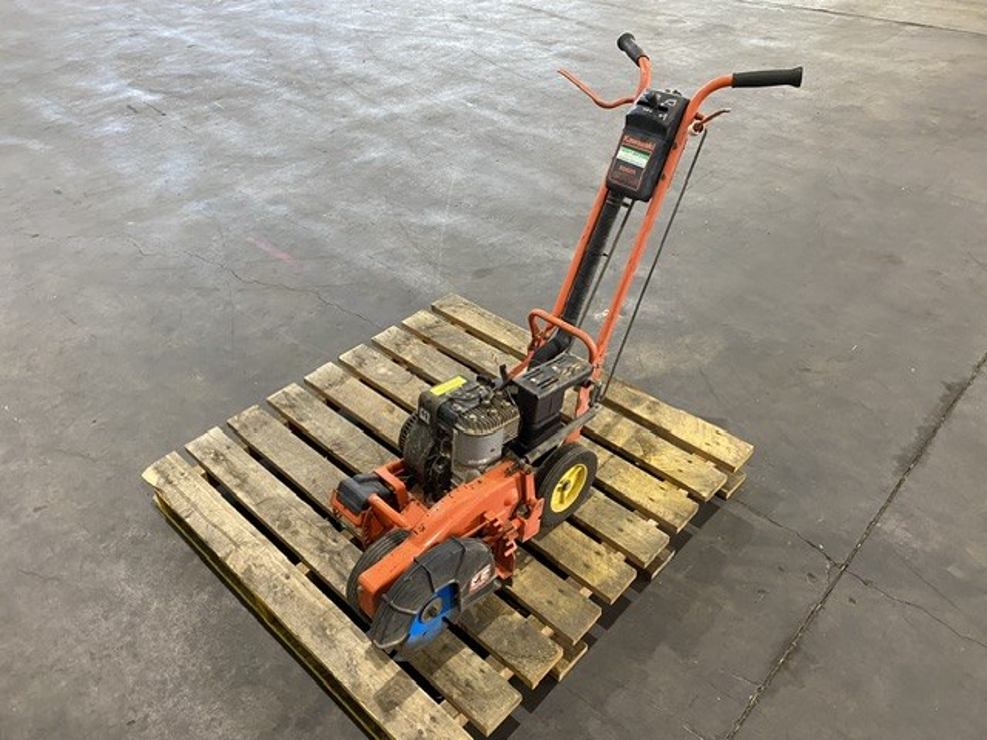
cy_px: 370
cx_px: 494
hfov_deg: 67.3
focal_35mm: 26
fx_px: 741
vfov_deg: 53.1
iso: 250
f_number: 1.8
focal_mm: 4.25
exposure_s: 1/50
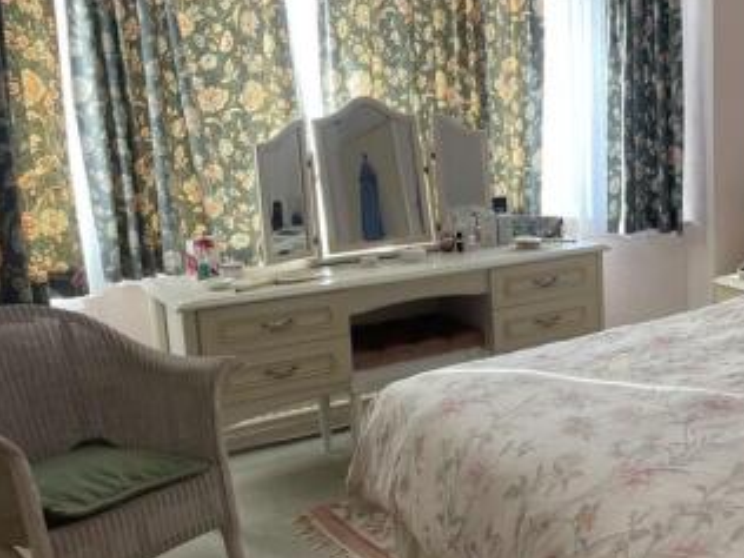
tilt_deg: -11.2
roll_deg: +1.0
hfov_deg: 37.6
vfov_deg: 30.3
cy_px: 274
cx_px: 639
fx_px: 1032
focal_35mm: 48
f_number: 1.6
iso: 80
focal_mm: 4.2
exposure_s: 1/121
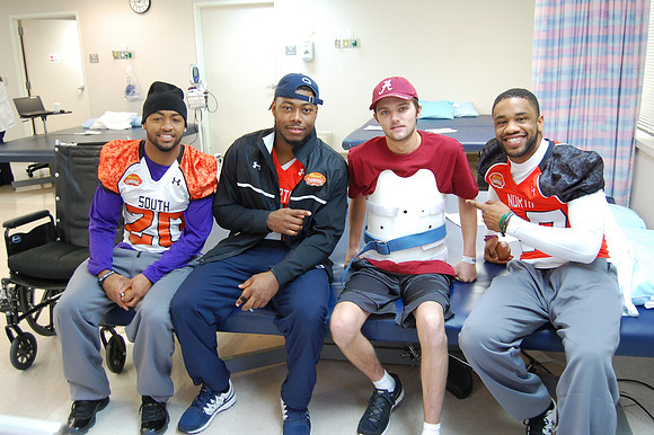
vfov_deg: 39.9
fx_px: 599
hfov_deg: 57.3
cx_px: 327
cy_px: 218
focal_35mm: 33
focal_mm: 22
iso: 800
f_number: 3.8
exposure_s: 1/25
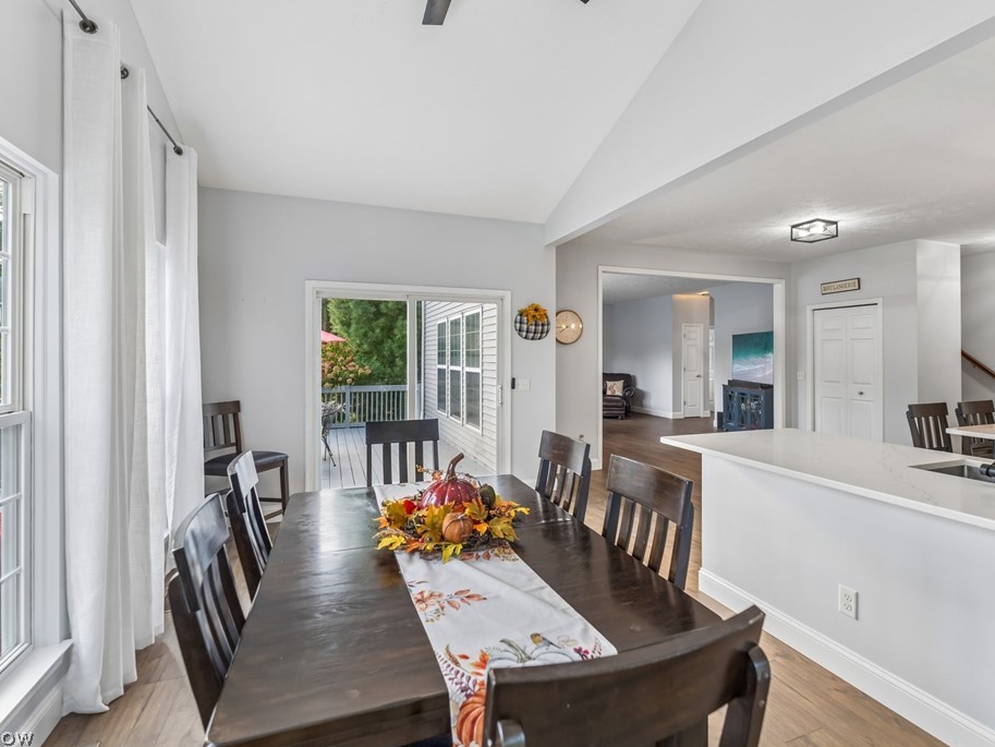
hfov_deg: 94.5
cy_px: 359
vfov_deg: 78.1
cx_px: 514
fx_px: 460
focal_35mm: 16
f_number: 4.5
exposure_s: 1/100
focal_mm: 14
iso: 200
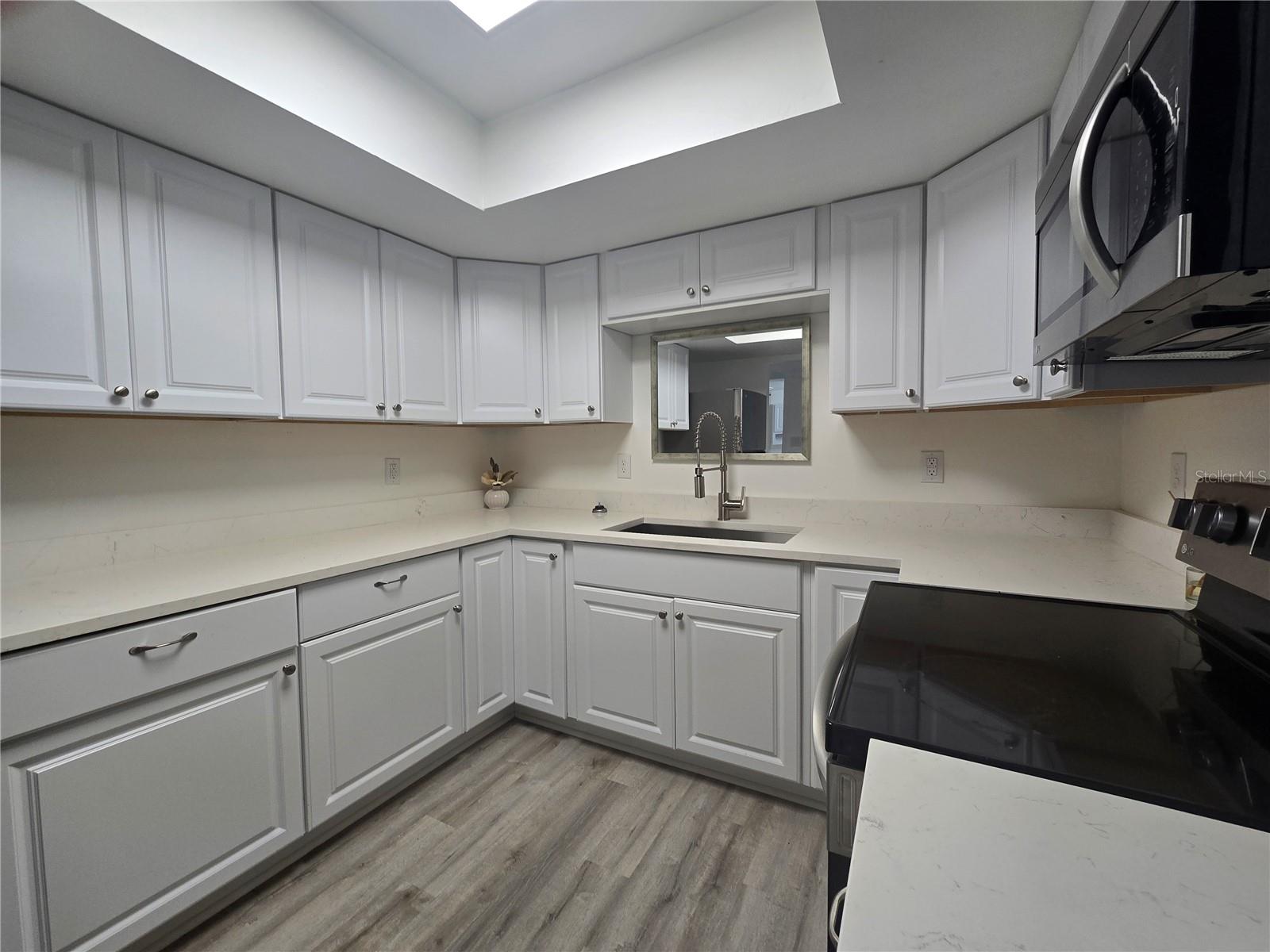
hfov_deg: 106.2
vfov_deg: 89.9
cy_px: 476
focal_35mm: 13
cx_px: 635
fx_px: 477
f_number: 2.2
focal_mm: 2.2
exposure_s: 1/60
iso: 64
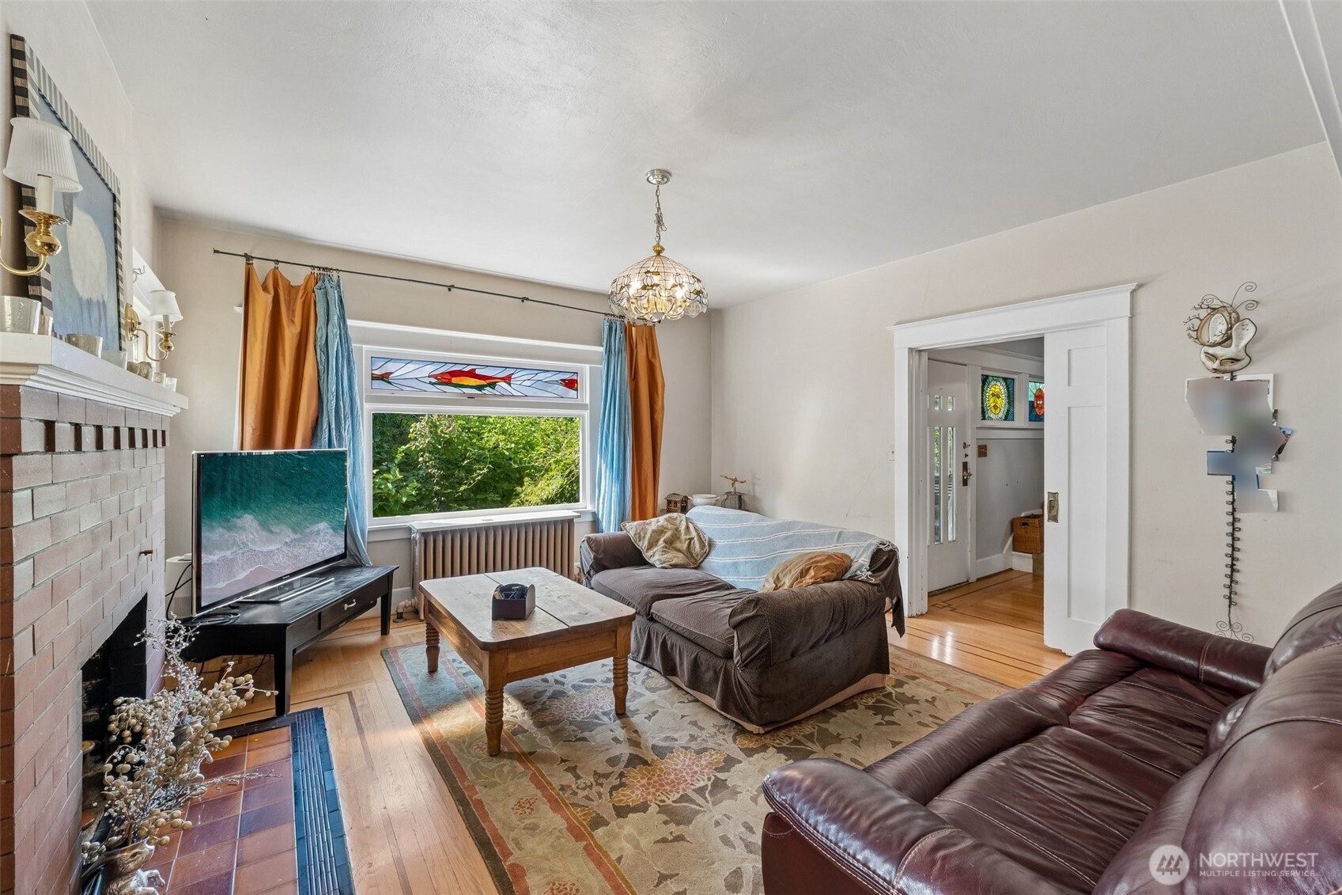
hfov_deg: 100.4
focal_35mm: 15
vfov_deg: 77.3
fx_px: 559
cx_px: 671
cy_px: 448
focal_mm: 10
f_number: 9
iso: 250
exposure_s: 1/15
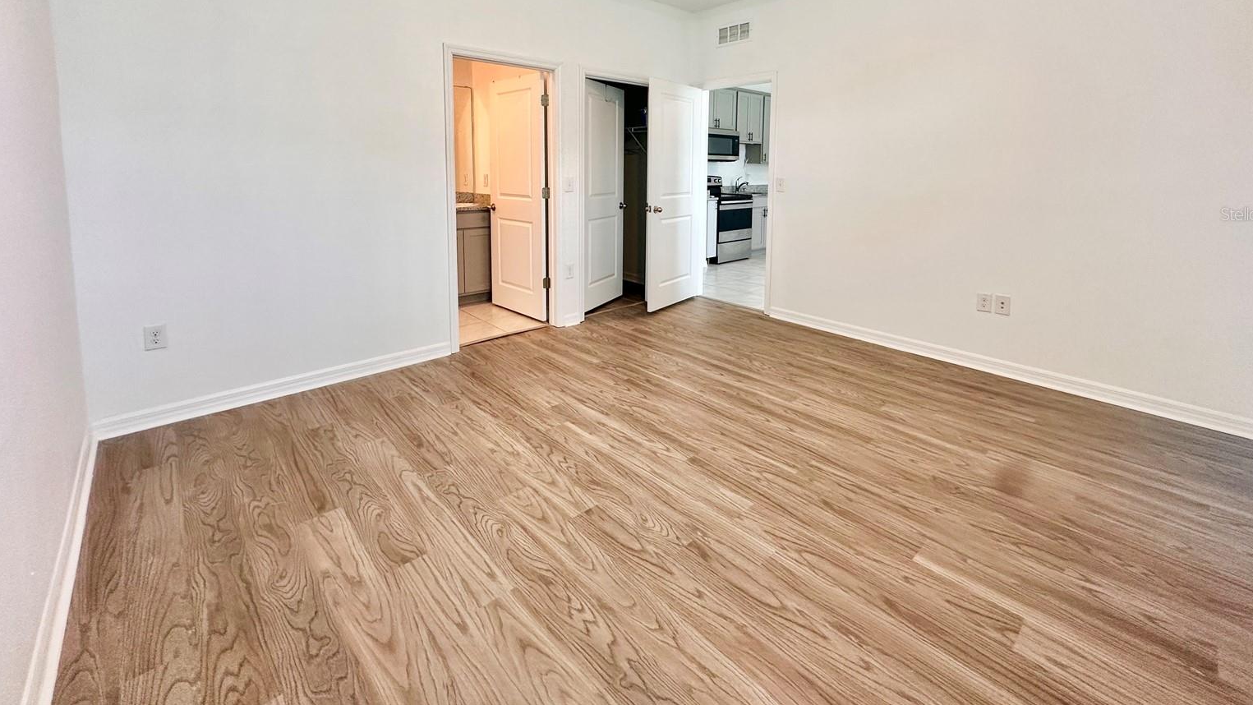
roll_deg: -0.7
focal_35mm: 16
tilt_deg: -4.7
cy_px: 214
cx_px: 641
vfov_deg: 64.6
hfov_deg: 99.3
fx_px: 532
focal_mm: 2.22
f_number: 2.2
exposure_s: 1/60
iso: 200
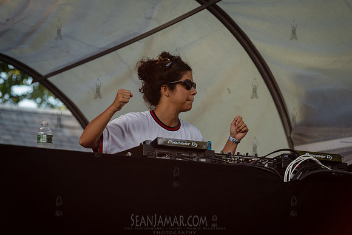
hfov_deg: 14.2
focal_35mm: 145
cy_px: 118
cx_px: 176
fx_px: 1418
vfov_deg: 9.5
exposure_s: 1/250
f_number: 5
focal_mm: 145
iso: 400
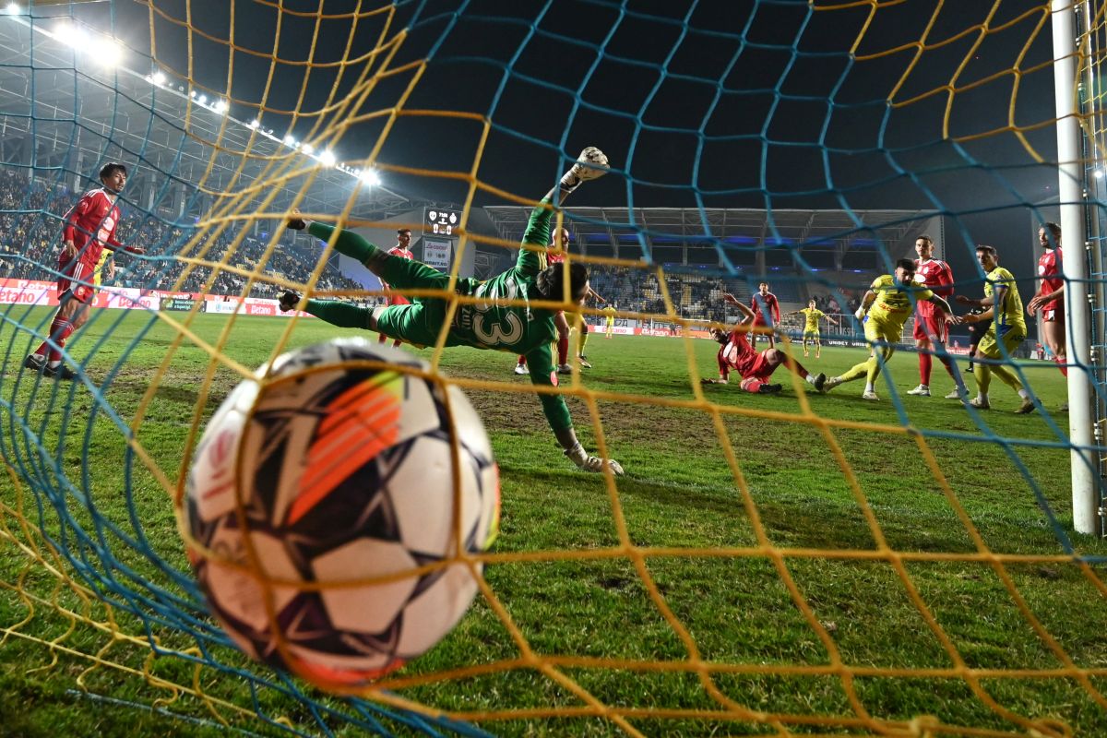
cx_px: 554
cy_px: 369
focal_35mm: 17
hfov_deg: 93.3
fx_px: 523
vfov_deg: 70.4
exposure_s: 1/1000
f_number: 4
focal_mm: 17
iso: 6400
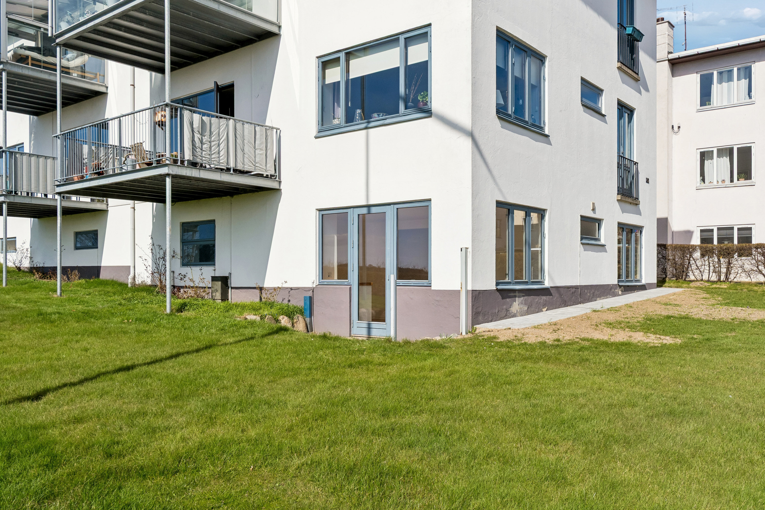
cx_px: 382
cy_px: 255
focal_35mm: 30
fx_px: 637
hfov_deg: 61.9
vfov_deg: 43.6
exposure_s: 1/1000
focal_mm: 20
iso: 250
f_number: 8
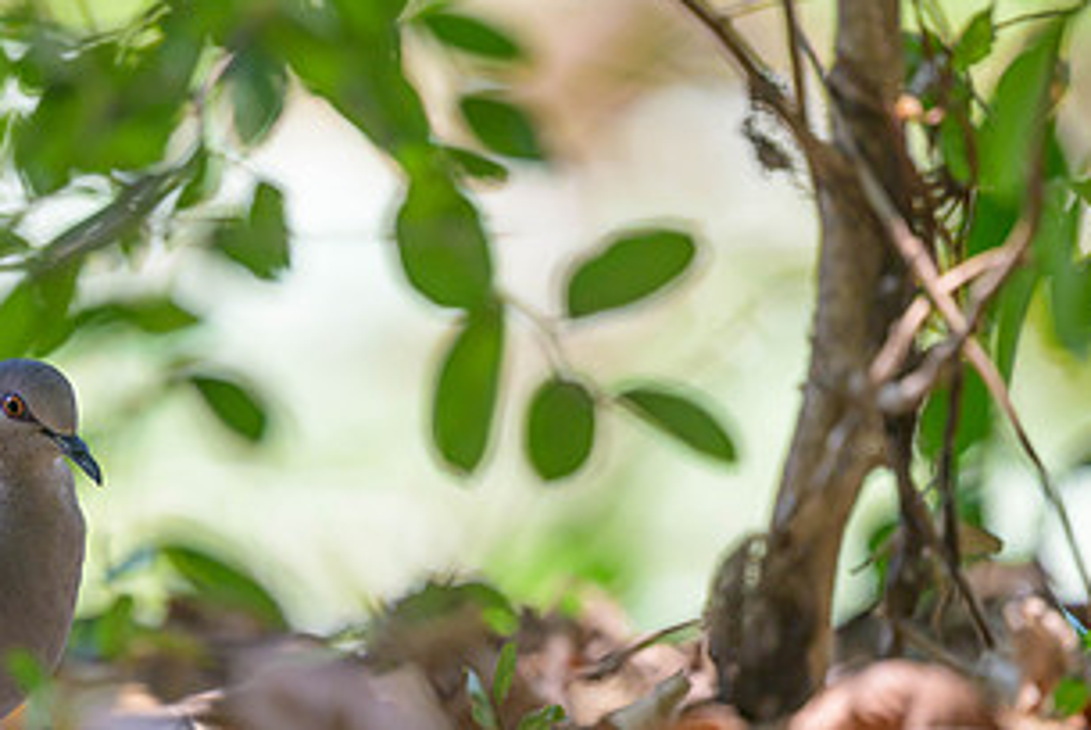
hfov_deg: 2.0
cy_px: 625
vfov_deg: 1.3
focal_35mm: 1038
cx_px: 247
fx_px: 31486
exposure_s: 1/1250
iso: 400
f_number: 2.8
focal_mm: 400
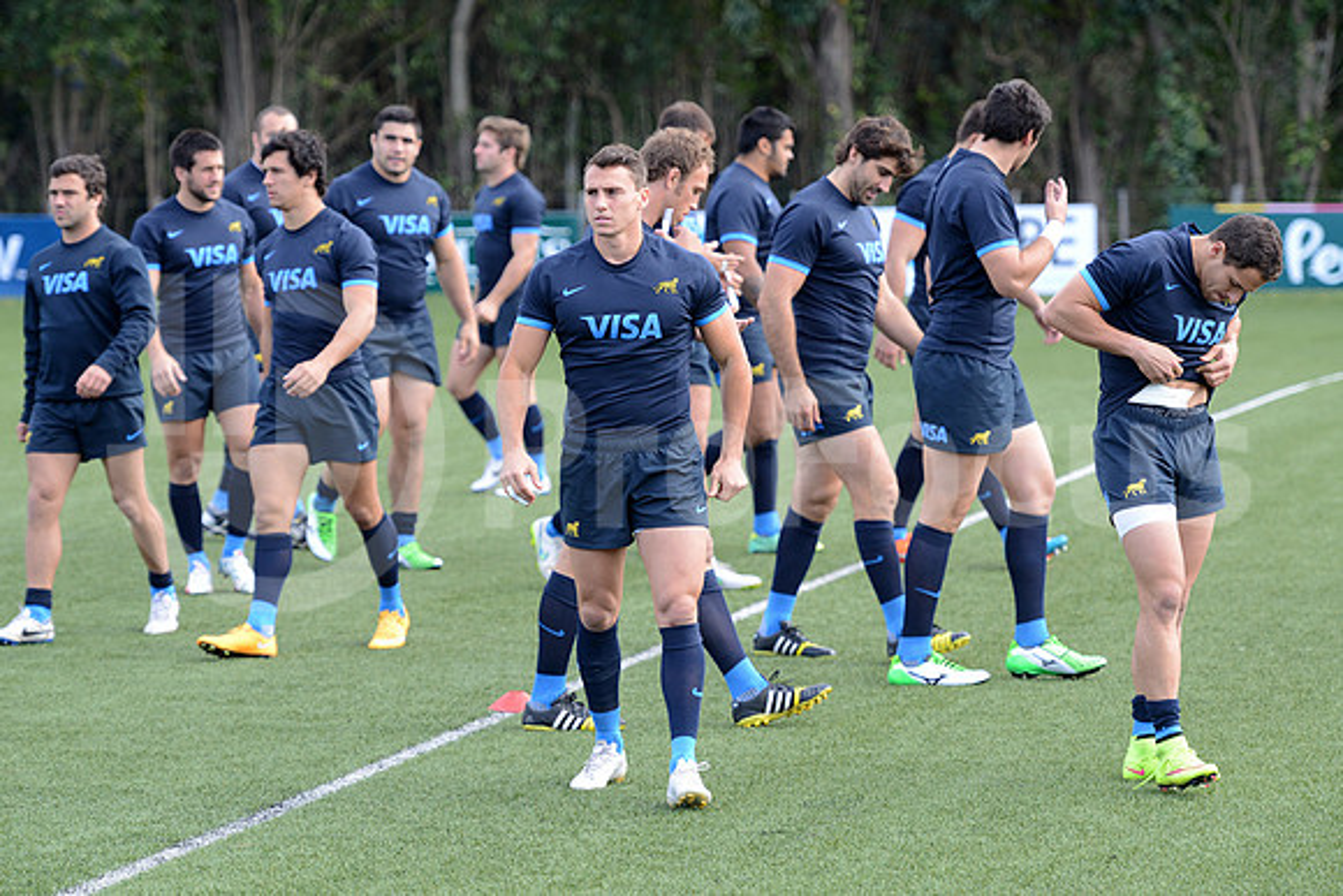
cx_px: 672
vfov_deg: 8.1
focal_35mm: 170
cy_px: 448
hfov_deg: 12.1
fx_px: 6343
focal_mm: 170
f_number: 4
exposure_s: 1/800
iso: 800
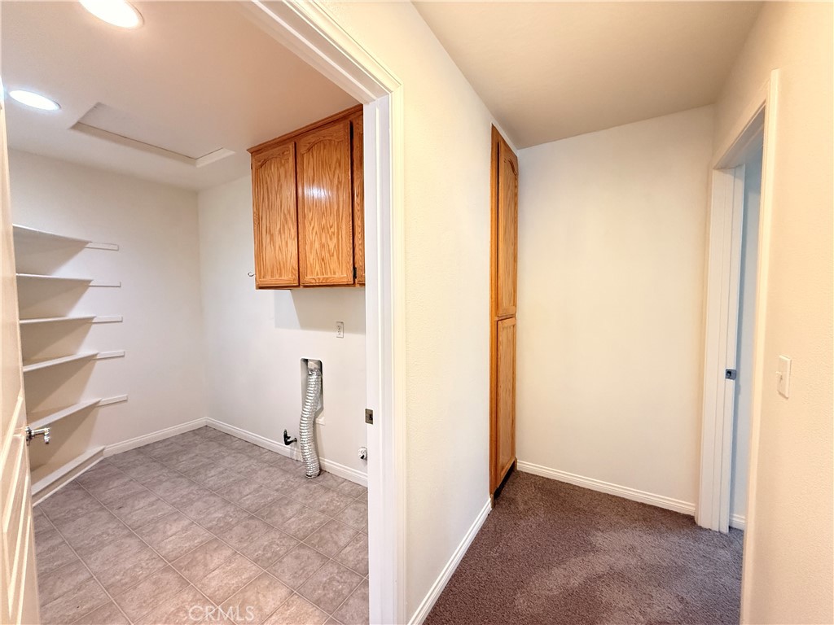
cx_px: 417
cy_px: 312
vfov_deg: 85.7
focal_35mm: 14
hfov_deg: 102.1
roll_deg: +0.2
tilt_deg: -3.0
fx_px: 337
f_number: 2.2
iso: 800
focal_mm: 2.22
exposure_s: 1/60
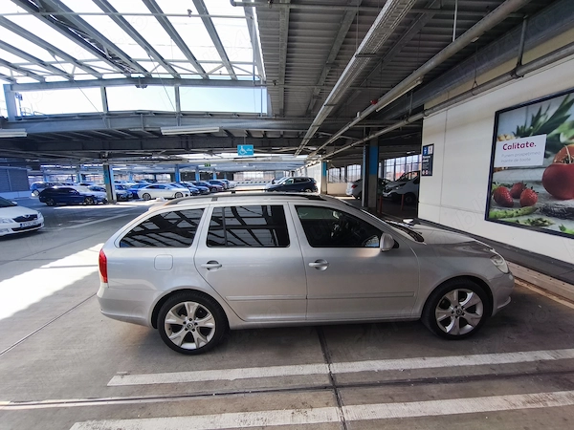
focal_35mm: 15
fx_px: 249
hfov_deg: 98.2
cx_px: 287
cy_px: 215
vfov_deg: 81.7
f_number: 2.2
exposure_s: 1/603
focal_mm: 1.91
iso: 50
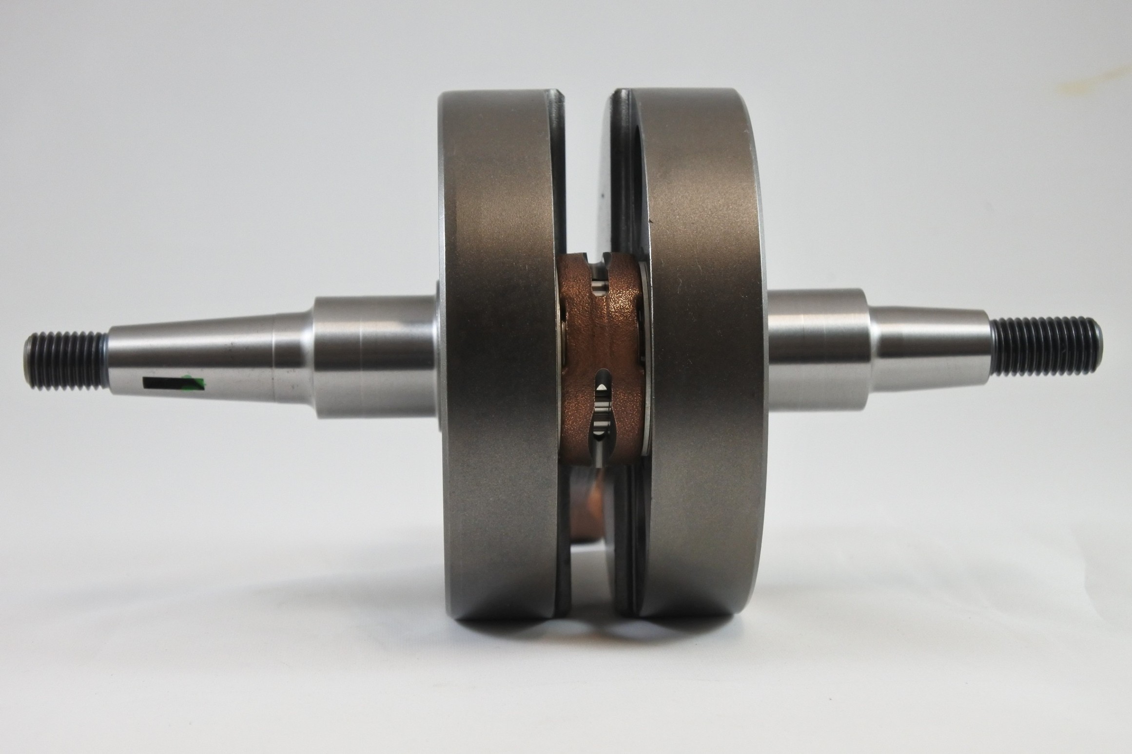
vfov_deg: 21.2
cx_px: 566
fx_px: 2012
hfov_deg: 31.4
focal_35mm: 64
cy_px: 377
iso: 640
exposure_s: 1/125
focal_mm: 24
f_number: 5
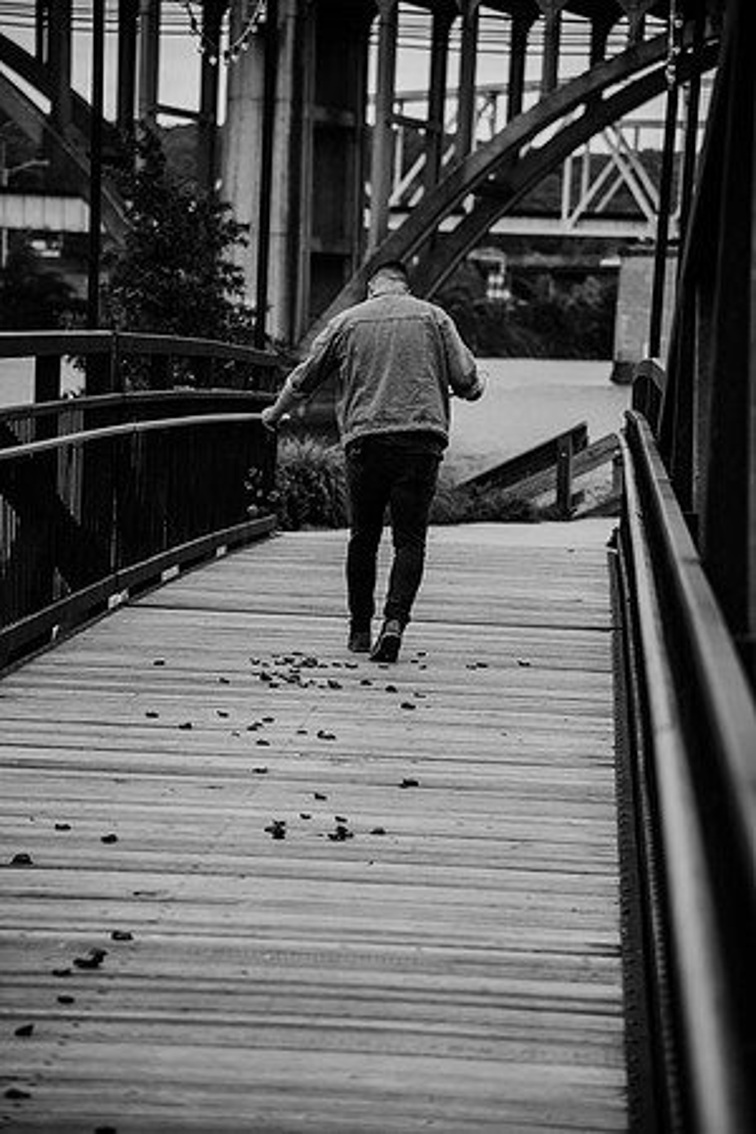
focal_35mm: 120
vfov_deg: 17.1
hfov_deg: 11.4
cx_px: 378
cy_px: 567
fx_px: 3780
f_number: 4
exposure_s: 1/800
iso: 320
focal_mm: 120
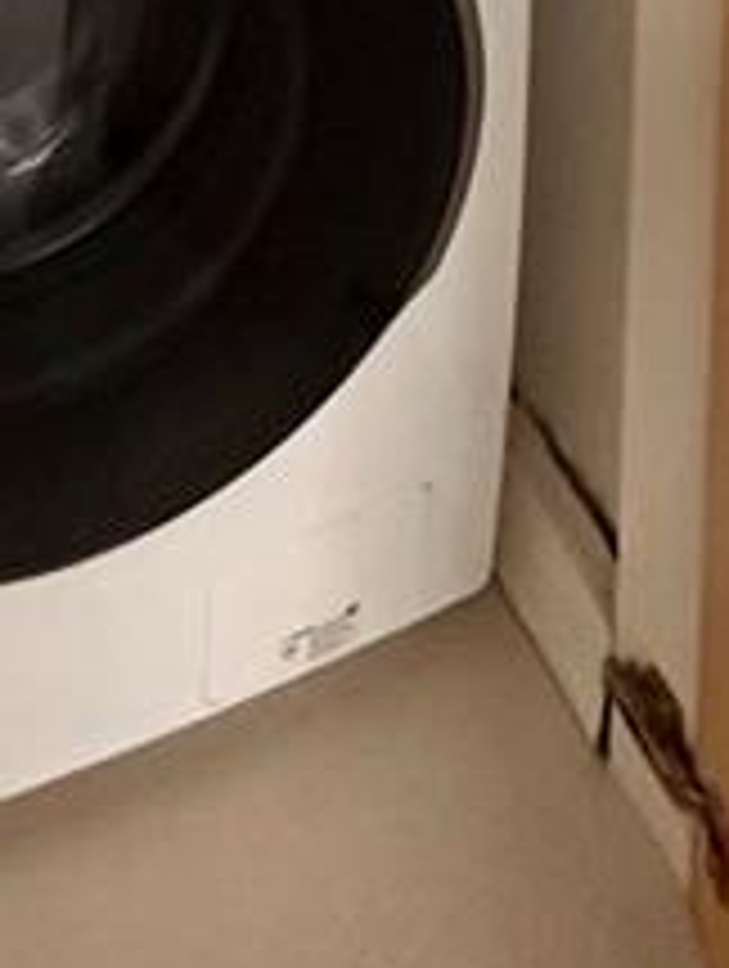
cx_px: -135
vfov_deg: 16.4
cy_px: -1139
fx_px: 2184
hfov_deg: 18.0
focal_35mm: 78
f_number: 2.2
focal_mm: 2.22
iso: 320
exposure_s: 1/77
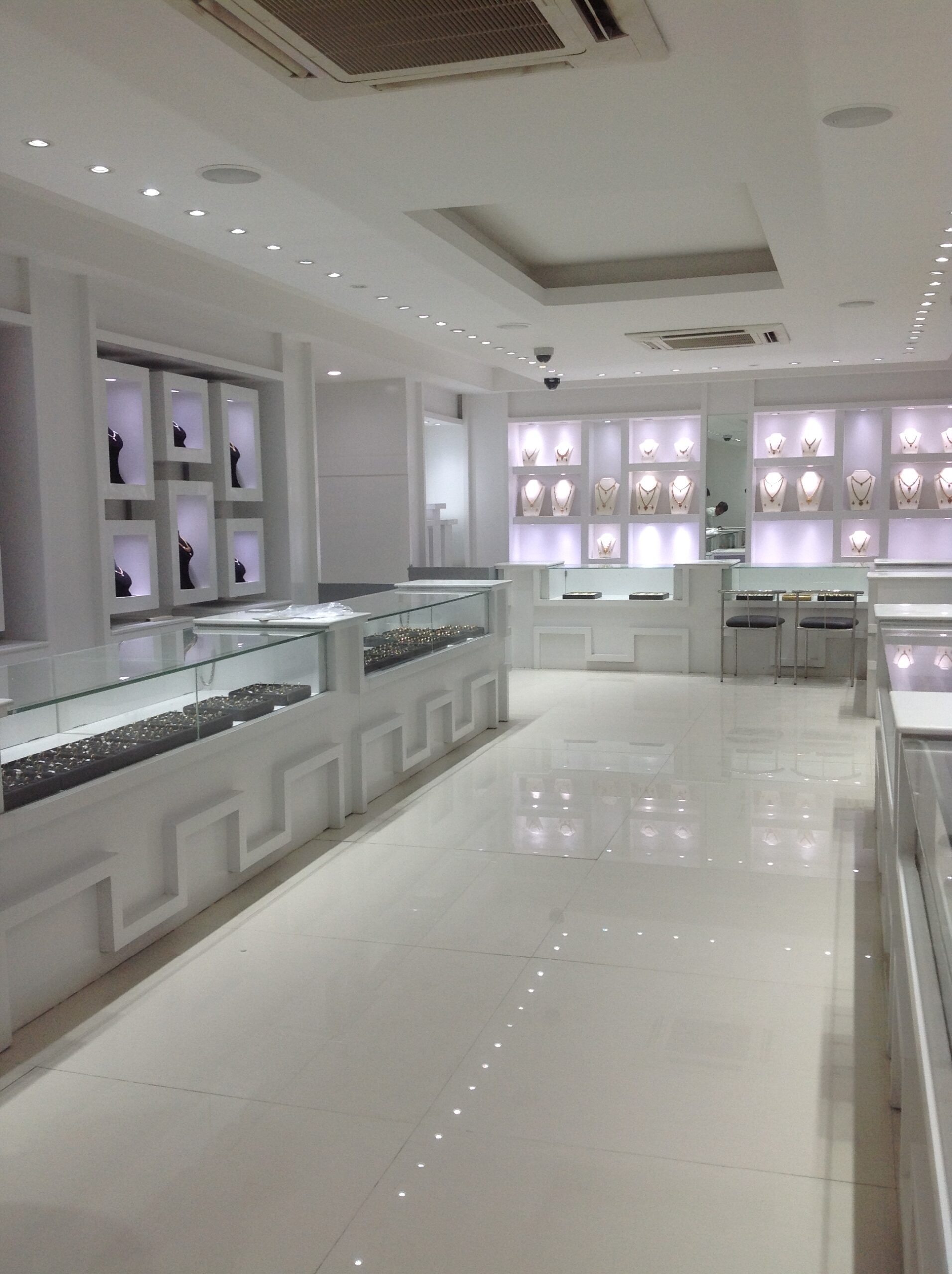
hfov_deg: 40.6
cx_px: 476
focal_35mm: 35
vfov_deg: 52.7
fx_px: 1287
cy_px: 637
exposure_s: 1/141
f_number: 2.4
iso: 50
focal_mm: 4.28
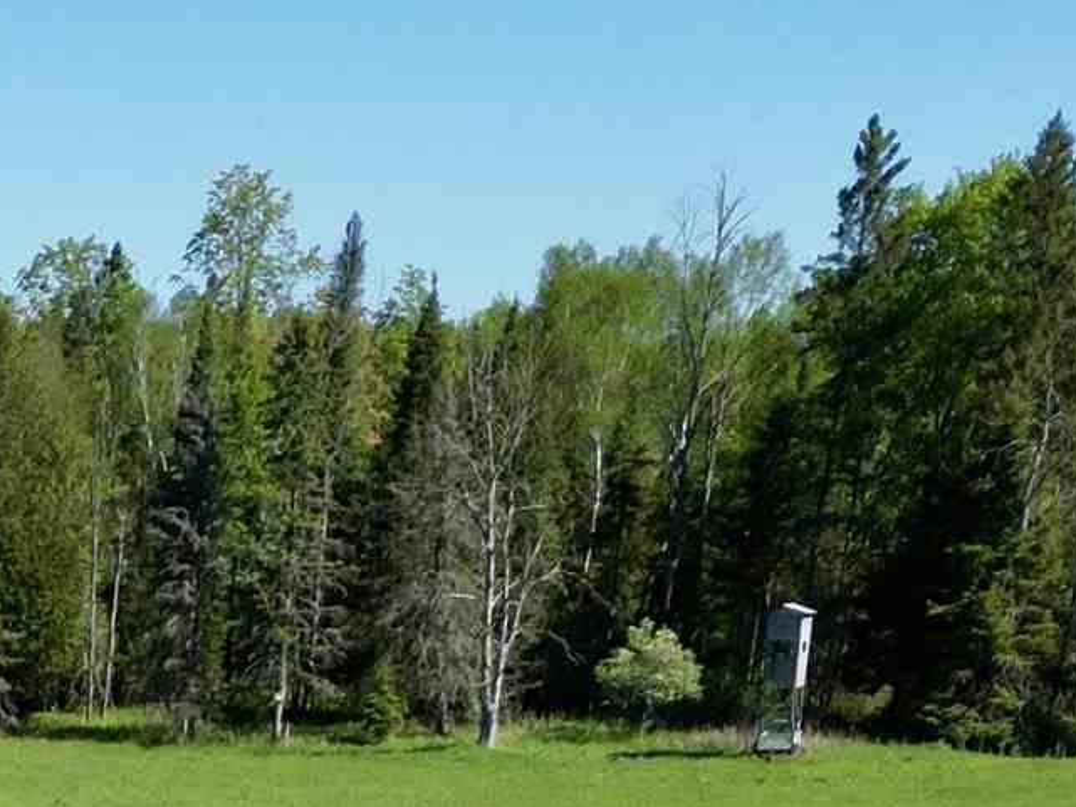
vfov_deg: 11.0
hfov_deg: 16.0
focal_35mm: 115
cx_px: -445
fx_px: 3575
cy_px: 1874
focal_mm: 6.72
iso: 110
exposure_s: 1/2500
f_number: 1.7
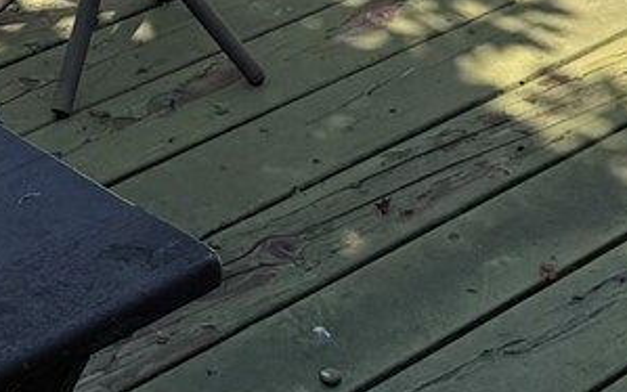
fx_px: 2324
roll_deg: -1.9
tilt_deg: -13.8
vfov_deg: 8.9
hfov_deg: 15.0
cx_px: -46
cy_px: -493
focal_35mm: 136
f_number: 1.78
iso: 80
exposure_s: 1/3096
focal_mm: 6.76
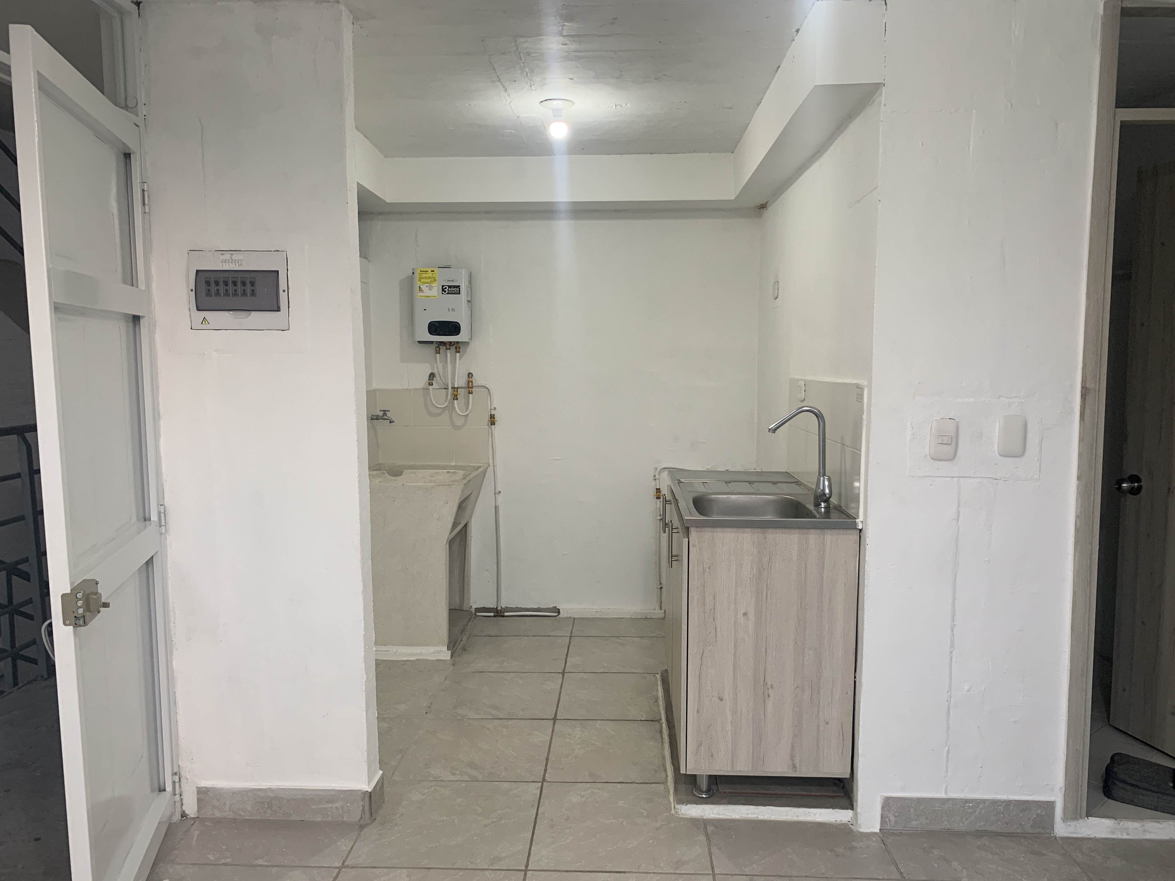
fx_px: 883
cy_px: 440
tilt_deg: -6.9
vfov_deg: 53.1
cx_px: 588
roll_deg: -0.9
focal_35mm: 26
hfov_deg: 67.3
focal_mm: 4.25
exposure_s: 1/72
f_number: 1.8
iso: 100
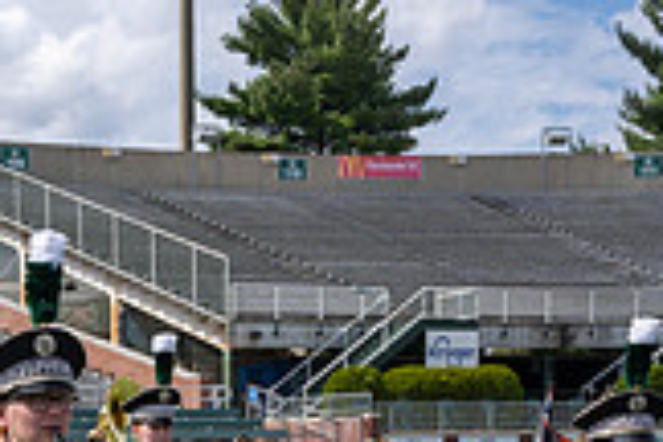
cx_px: -25
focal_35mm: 86
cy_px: 694
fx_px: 1584
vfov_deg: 14.6
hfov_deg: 22.6
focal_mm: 24
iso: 200
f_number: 5
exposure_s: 1/1600
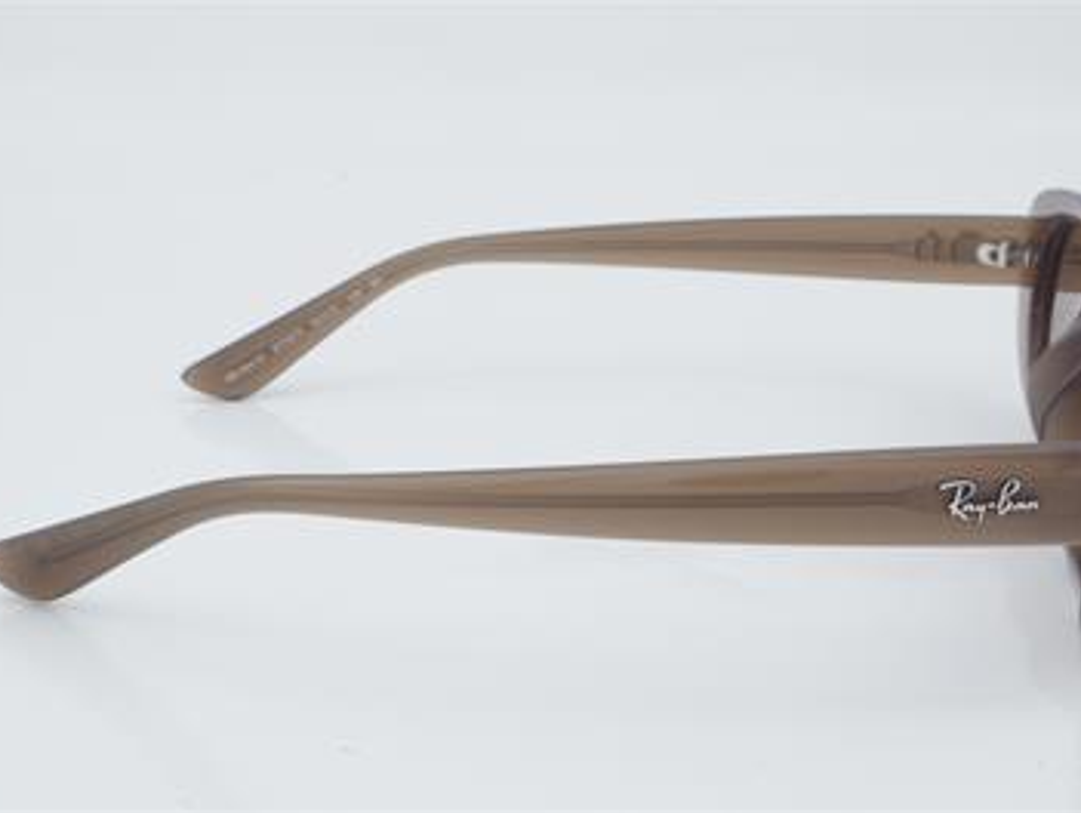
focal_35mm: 82
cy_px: 406
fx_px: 2563
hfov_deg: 23.8
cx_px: 570
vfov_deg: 18.0
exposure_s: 1/3
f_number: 32
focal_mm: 50
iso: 100
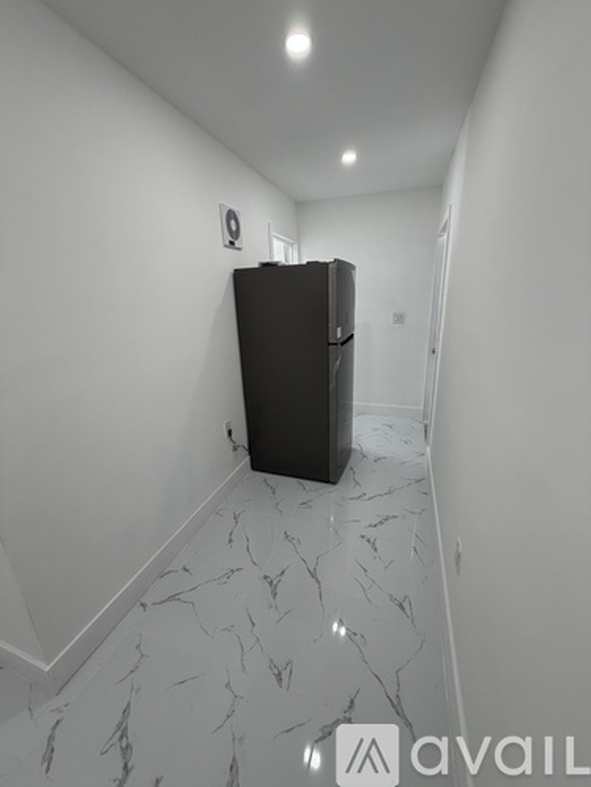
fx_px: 319
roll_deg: +1.8
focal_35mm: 14
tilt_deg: -17.3
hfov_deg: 85.7
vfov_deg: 102.1
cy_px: 394
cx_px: 296
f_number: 2.2
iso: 160
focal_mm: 2.22
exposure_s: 1/120
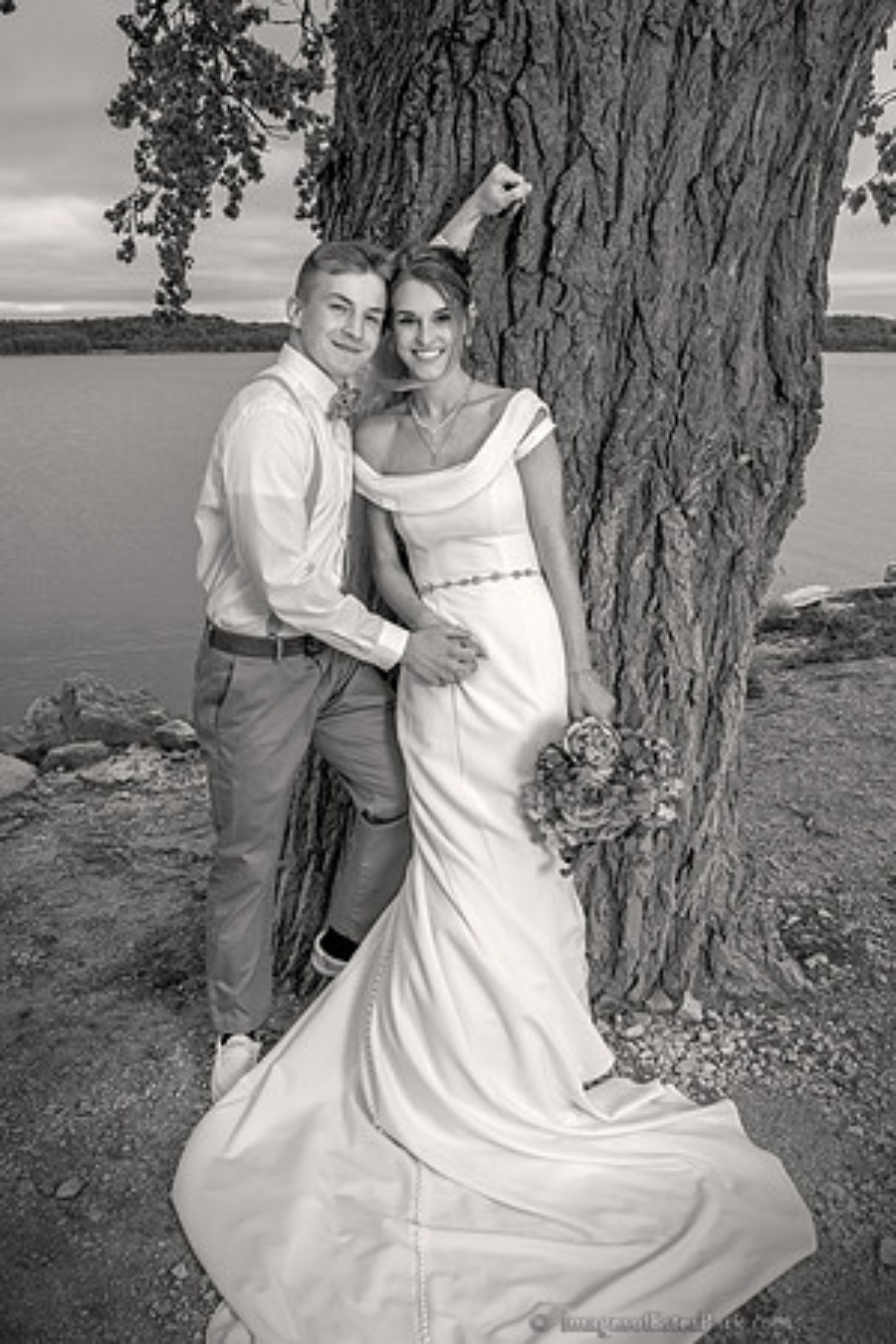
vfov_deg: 69.4
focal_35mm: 26
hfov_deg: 49.6
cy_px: 672
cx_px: 448
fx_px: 971
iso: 100
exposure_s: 1/200
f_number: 8
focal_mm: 26
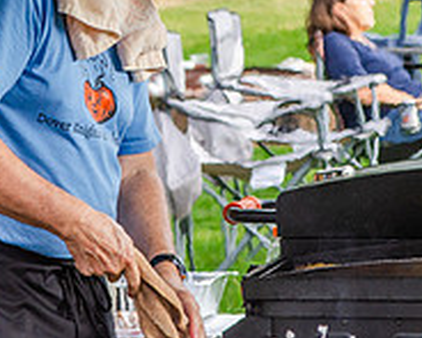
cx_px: 80
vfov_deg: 3.5
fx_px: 5542
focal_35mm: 444
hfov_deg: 4.4
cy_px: -25
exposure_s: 1/200
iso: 200
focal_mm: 100
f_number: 7.1
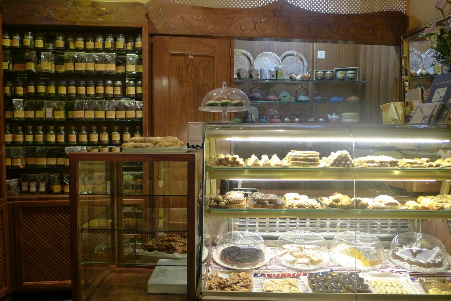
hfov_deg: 61.9
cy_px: 150
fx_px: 376
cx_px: 226
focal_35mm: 30
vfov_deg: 43.6
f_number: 2.2
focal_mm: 6.4
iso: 400
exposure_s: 1/40
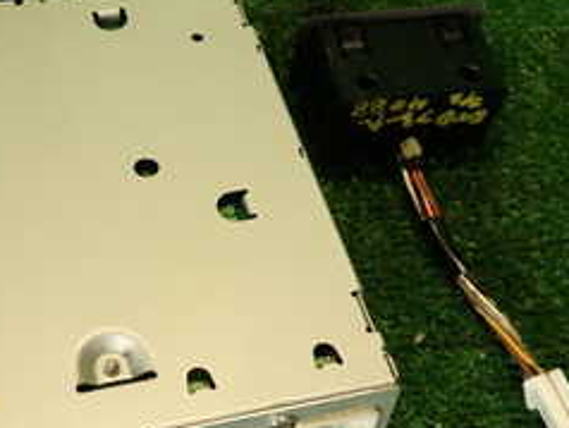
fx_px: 1037
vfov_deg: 23.3
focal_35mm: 63
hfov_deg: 29.9
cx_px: 110
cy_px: 261
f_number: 2
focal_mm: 4.5
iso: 160
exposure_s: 1/60
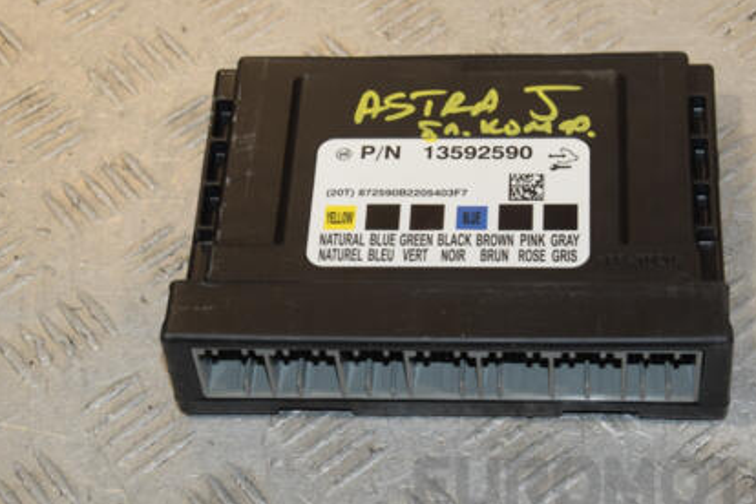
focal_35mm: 98
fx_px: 2052
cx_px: 380
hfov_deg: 20.9
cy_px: 241
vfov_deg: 14.0
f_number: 7.1
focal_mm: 45
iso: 800
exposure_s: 1/200
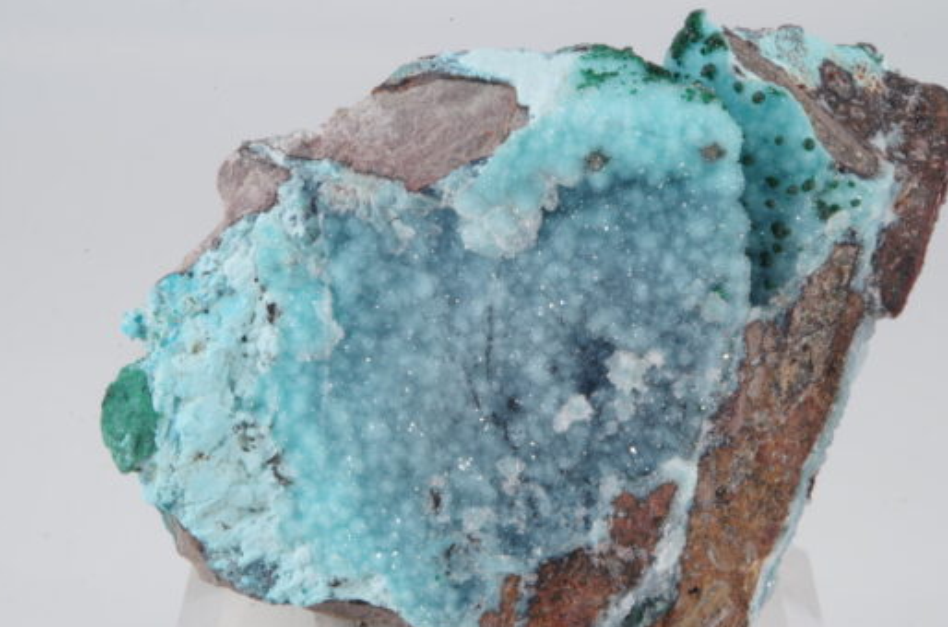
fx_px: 2207
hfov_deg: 24.2
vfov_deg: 16.2
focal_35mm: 84
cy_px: 335
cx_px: 531
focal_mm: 47.5
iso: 100
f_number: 7.1
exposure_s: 1/1.25
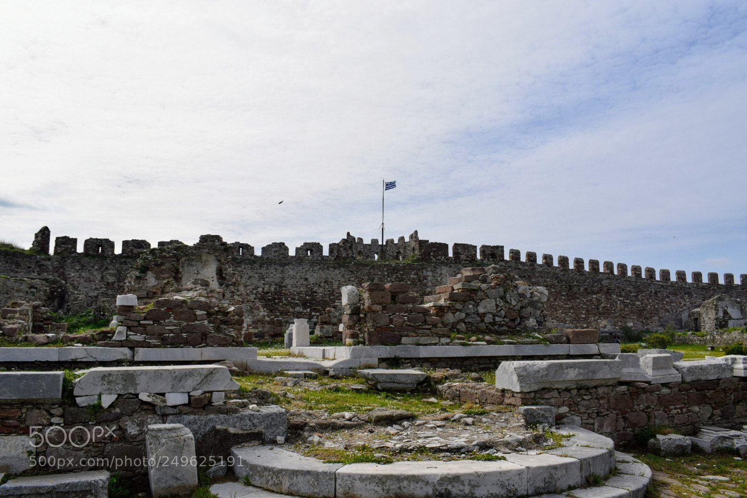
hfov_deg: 61.9
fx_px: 623
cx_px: 374
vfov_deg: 43.6
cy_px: 249
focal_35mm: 30
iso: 200
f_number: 11
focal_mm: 20
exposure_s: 1/500
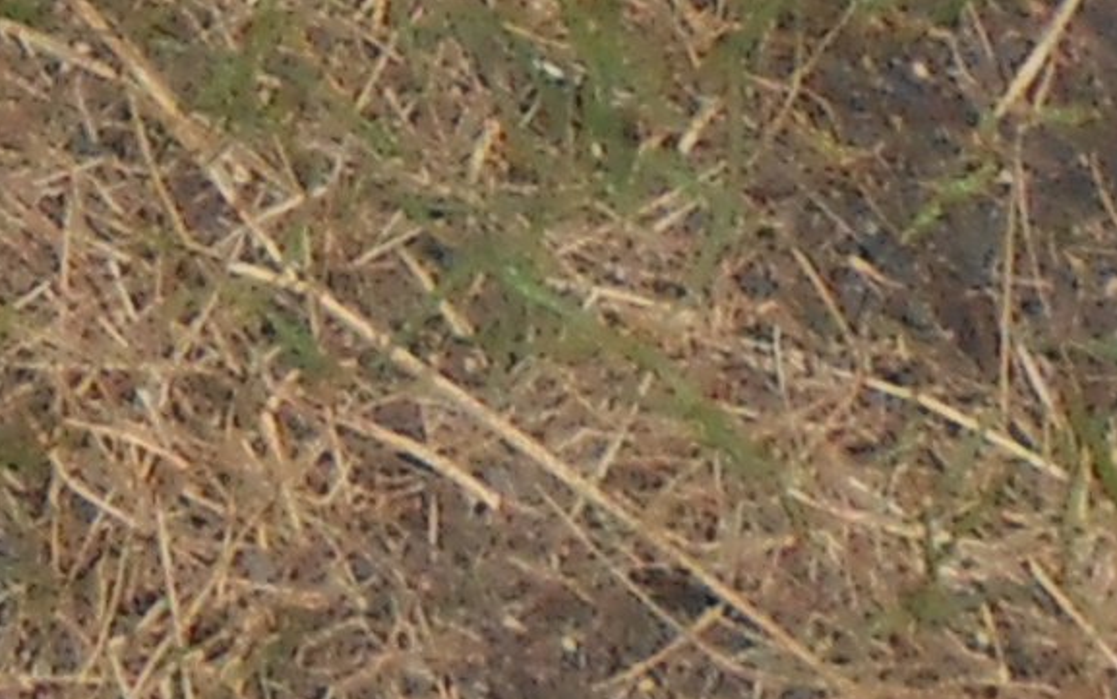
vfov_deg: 5.2
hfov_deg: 8.2
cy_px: -2234
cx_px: -2180
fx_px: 6699
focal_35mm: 220
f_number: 3.5
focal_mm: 4.6
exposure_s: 1/25
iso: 200
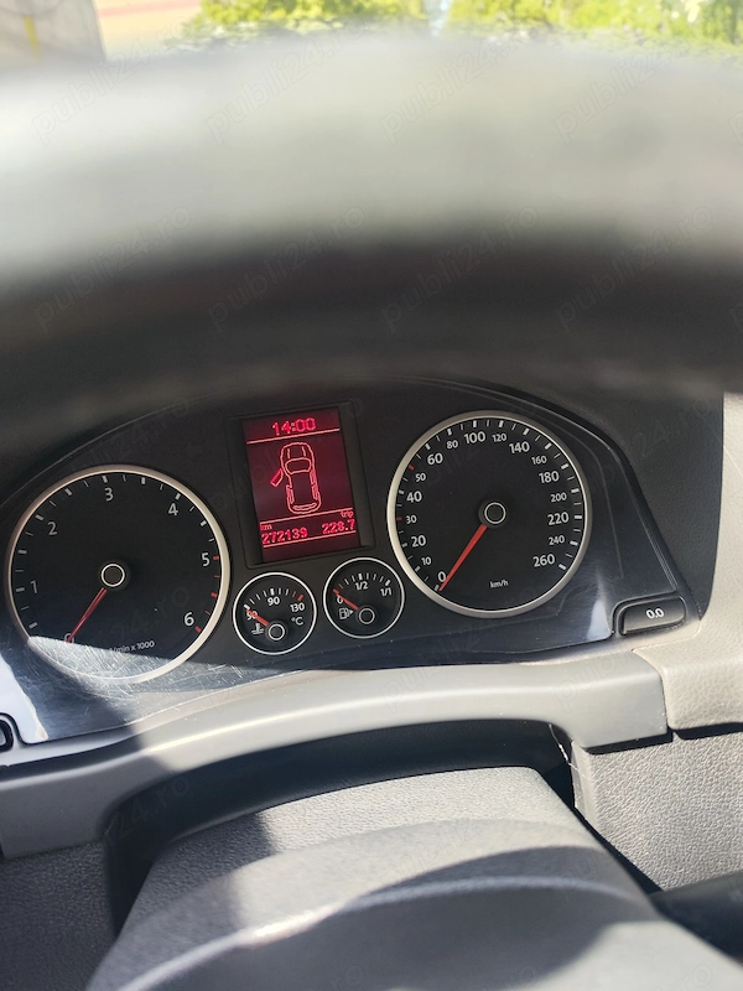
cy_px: 496
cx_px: 372
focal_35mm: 23
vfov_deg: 73.9
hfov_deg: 58.9
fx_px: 658
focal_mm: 7.01
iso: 50
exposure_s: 1/119
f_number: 1.69
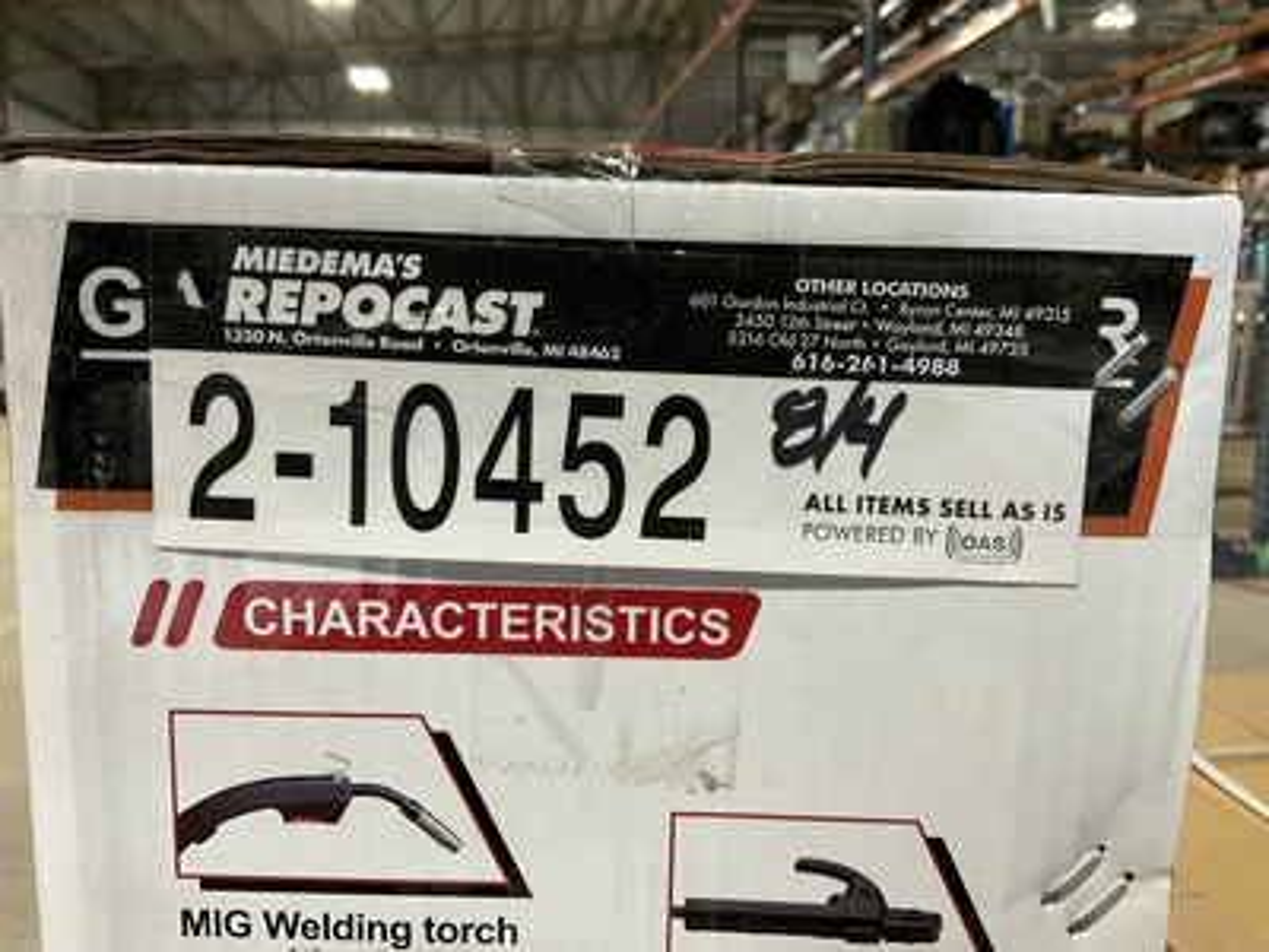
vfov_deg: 48.2
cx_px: 634
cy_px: 476
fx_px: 1063
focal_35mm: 29
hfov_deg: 61.7
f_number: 1.8
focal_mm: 3
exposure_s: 1/60
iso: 125
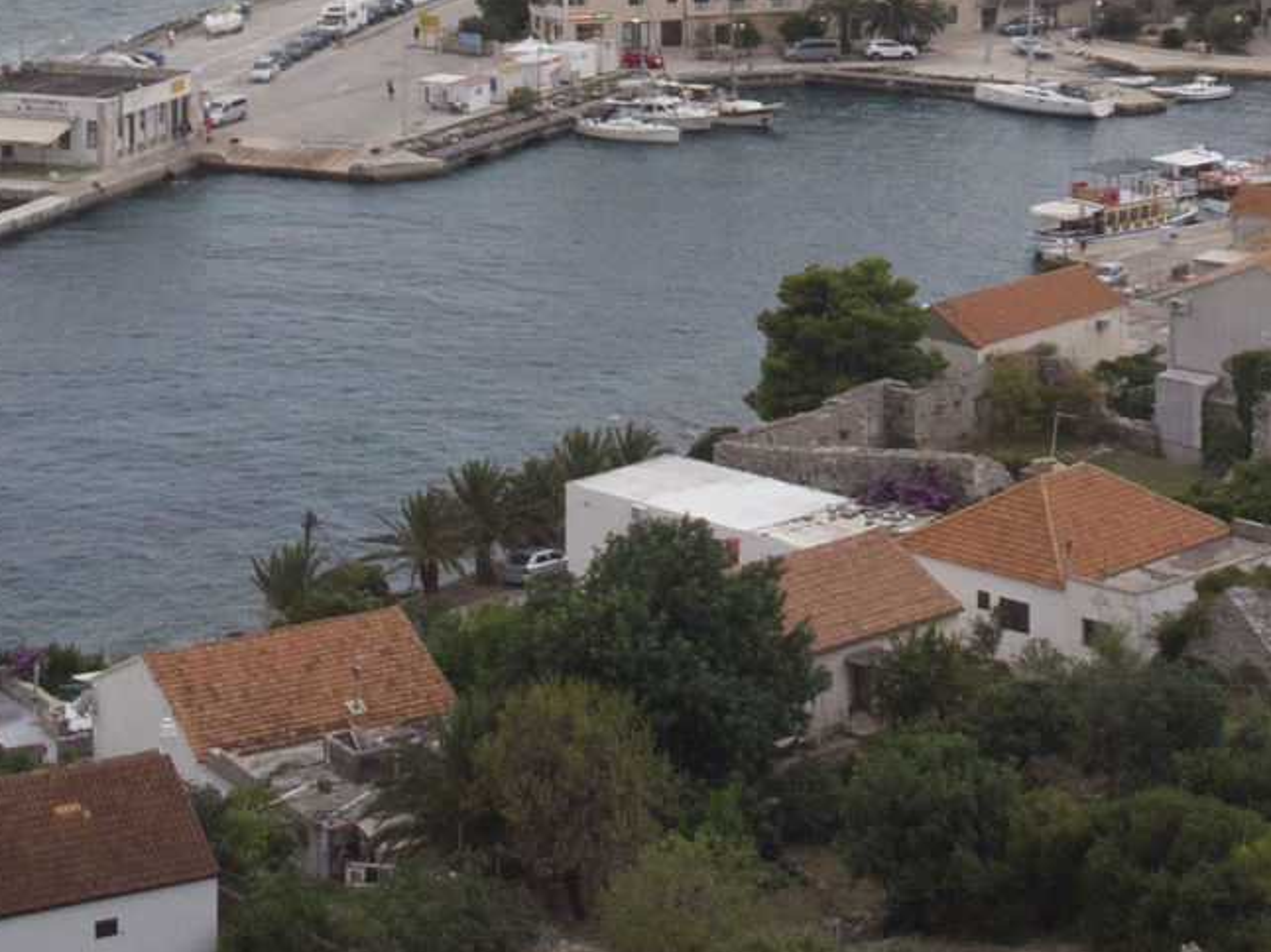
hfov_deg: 18.9
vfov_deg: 13.3
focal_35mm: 104
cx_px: 820
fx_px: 3817
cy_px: -558
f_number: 2.8
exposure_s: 1/180
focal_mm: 4.5
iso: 100
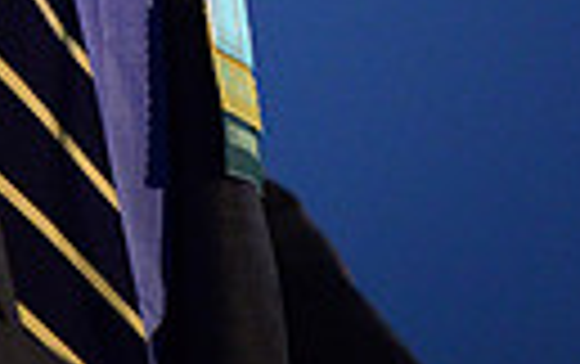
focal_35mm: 915
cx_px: 2
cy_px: -364
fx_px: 14482
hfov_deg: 2.3
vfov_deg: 1.4
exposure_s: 1/200
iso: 4000
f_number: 2.8
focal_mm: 200
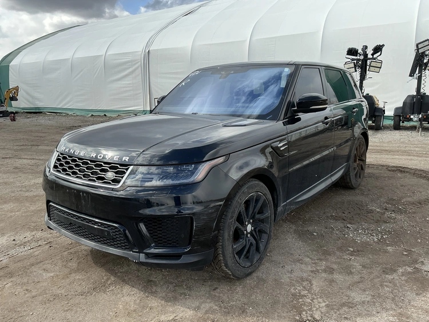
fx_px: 347
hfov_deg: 63.4
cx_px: 214
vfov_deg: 49.8
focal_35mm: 28
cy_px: 161
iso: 25
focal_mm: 3
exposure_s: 1/1195
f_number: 1.8
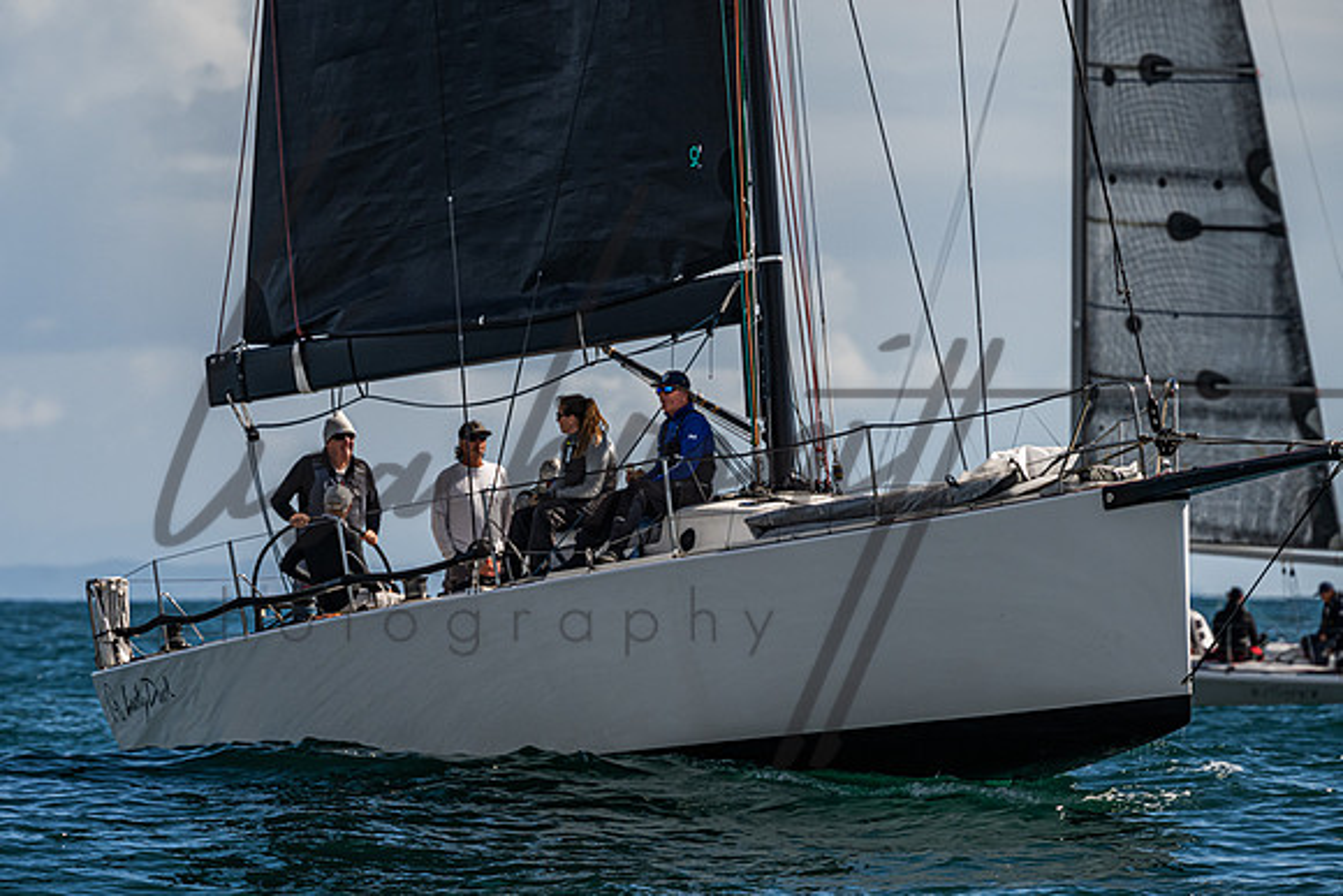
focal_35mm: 511
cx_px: 494
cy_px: 513
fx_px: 19077
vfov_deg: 2.7
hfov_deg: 4.0
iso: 400
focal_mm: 400
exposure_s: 1/1600
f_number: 9
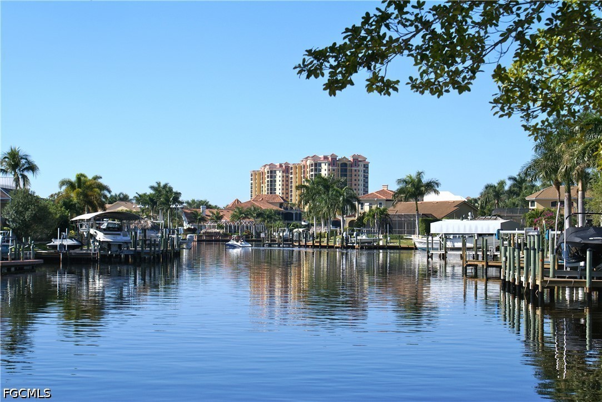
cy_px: 201
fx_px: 1130
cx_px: 301
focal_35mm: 68
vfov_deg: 20.2
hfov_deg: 29.8
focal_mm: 45
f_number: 7.1
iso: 100
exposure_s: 1/500
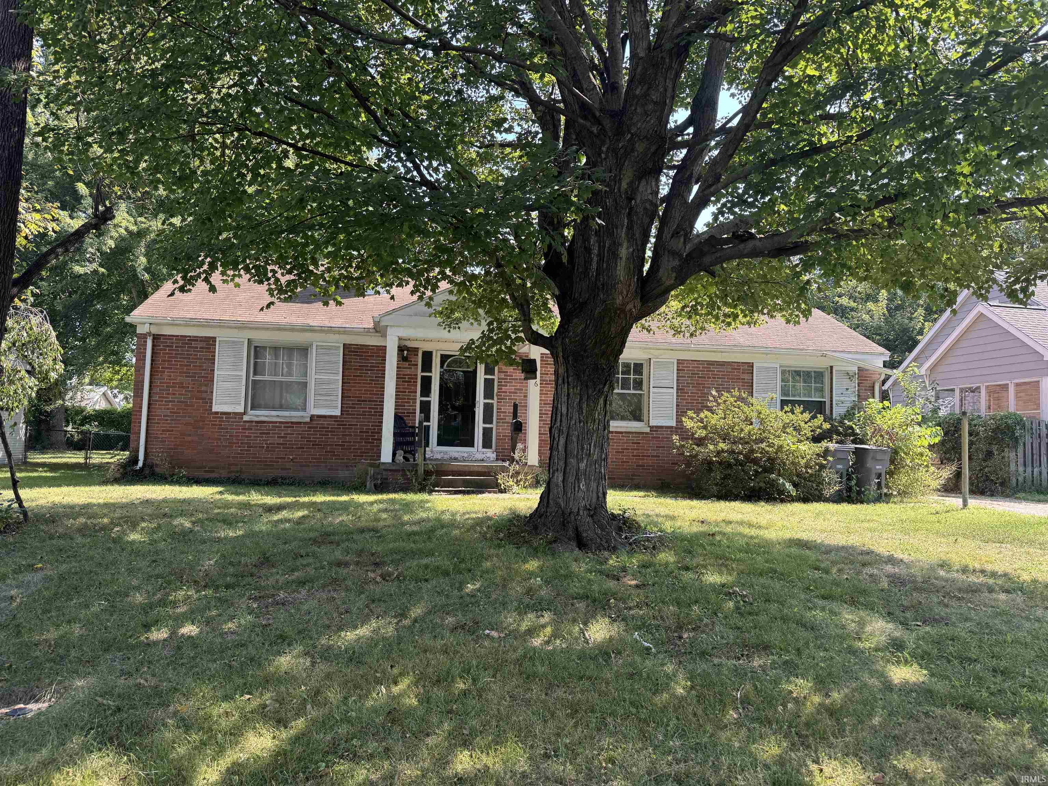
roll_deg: -0.6
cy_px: 393
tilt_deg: +3.5
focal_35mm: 24
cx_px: 524
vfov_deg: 56.8
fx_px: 727
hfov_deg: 71.6
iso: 80
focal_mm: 6.76
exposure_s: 1/412
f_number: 1.78
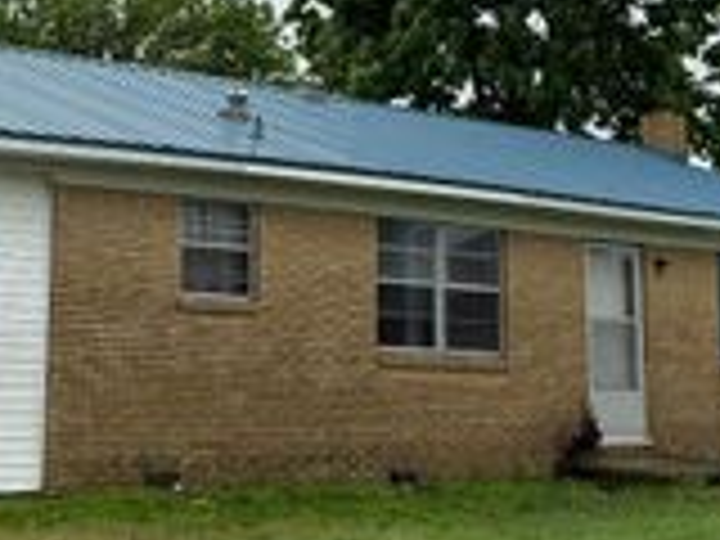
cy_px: 29
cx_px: 40
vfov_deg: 19.2
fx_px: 1560
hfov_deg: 25.0
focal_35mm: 75
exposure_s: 1/2053
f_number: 1.78
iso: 80
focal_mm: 6.76
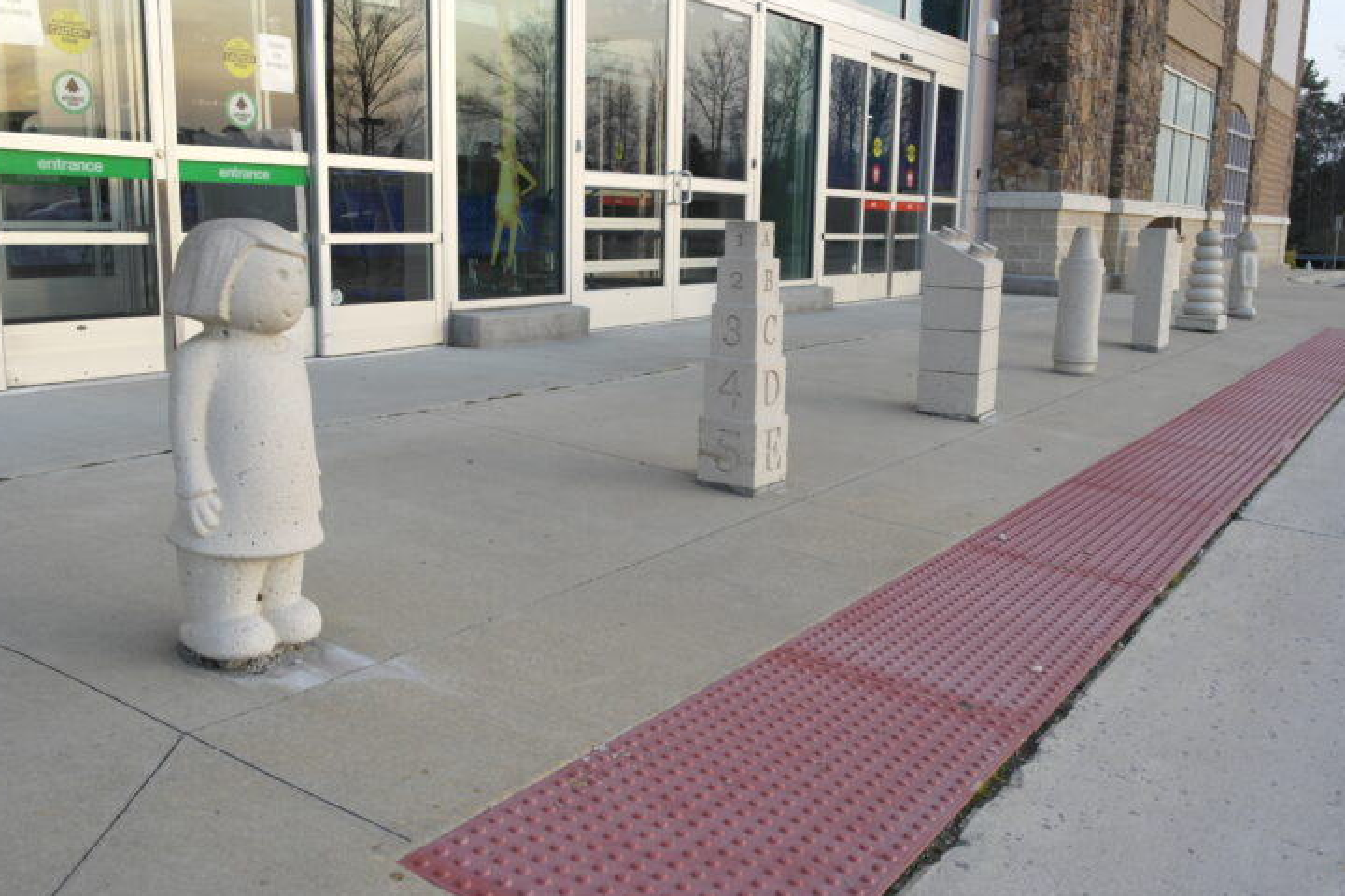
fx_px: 1195
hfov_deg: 58.7
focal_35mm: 32
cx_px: 695
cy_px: 427
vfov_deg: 41.1
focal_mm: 20
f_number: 4
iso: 100
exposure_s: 1/80
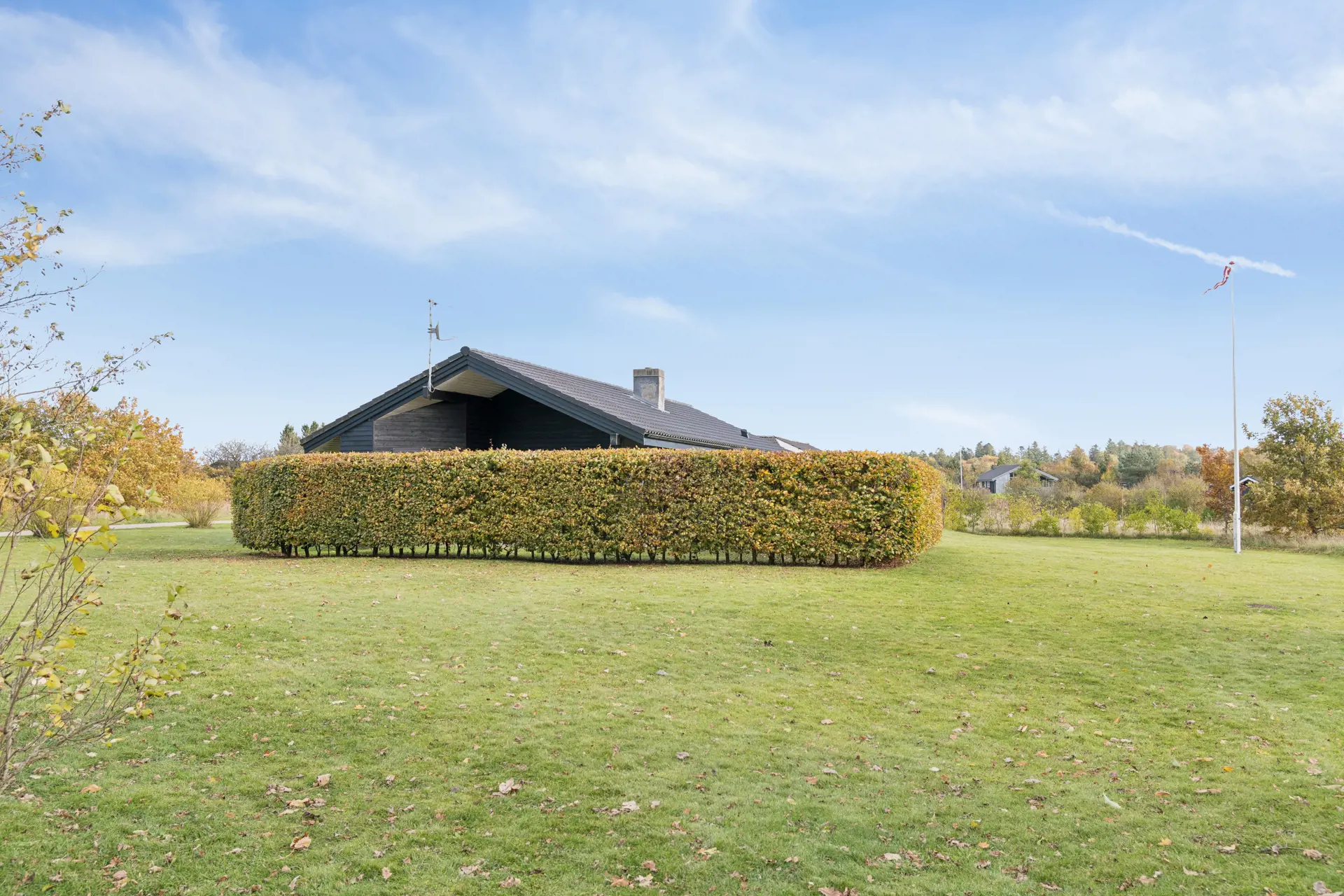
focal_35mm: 29
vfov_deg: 45.0
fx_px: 1083
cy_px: 448
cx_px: 672
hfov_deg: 63.7
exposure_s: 1/250
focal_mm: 29
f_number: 6.3
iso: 400
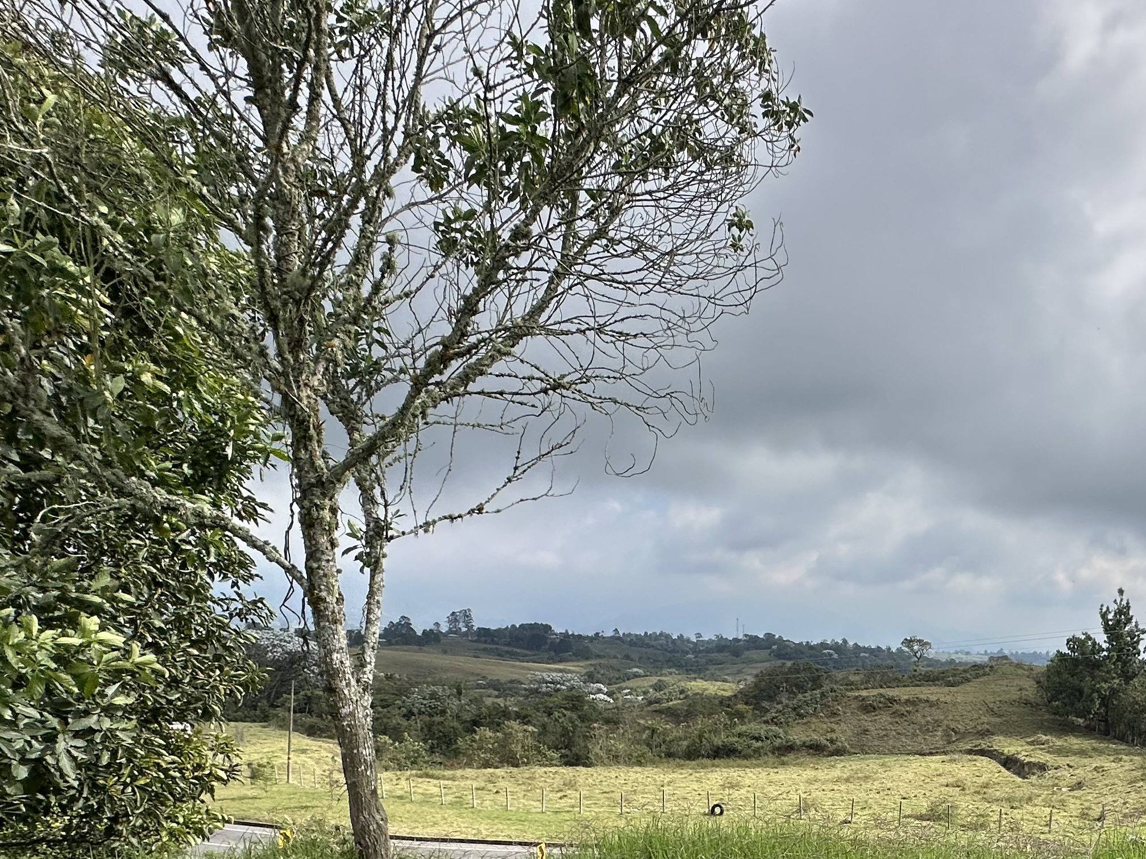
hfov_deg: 59.8
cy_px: 760
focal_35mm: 28
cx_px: 869
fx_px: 927
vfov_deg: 45.5
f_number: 2.2
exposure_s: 1/2020
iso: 50
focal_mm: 2.22
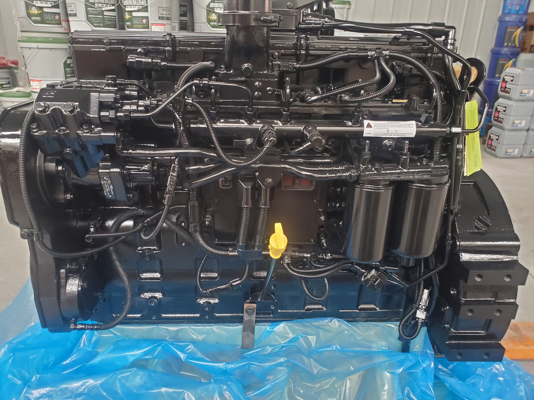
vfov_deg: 53.1
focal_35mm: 26
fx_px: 401
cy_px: 200
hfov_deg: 67.3
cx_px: 267
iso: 800
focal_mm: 4.3
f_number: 2.4
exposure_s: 1/50
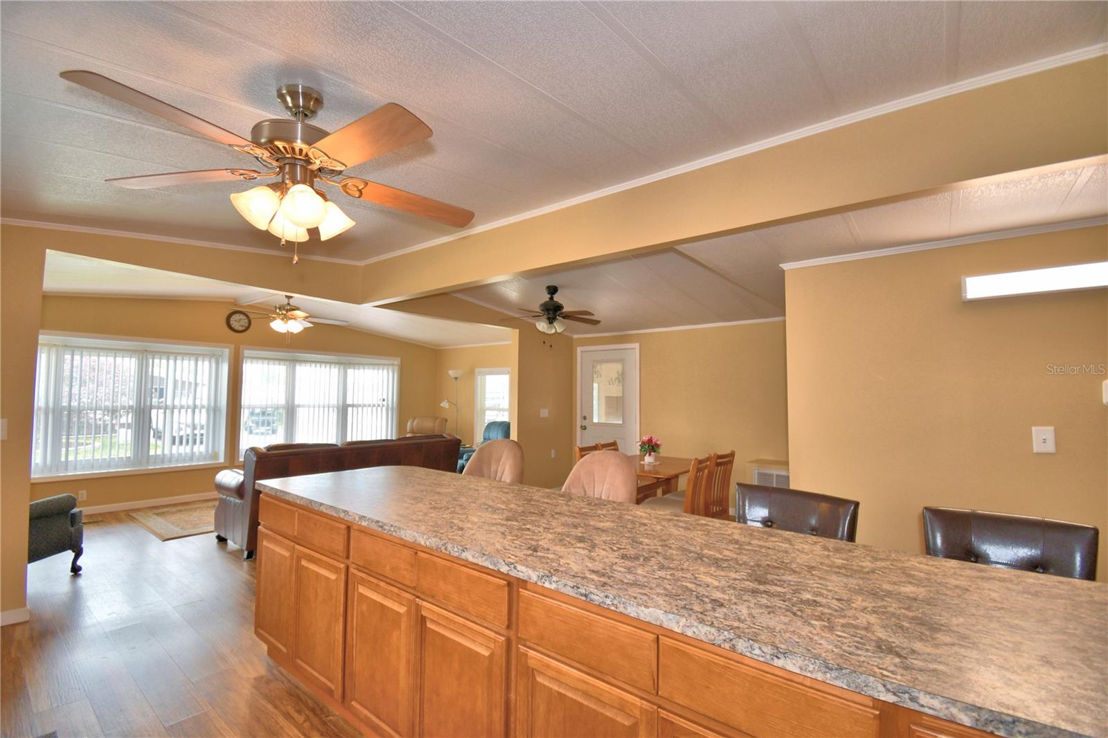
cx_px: 554
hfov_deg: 100.4
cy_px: 369
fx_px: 462
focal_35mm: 15
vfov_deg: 77.3
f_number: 4.5
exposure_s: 1/50
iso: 200
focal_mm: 10
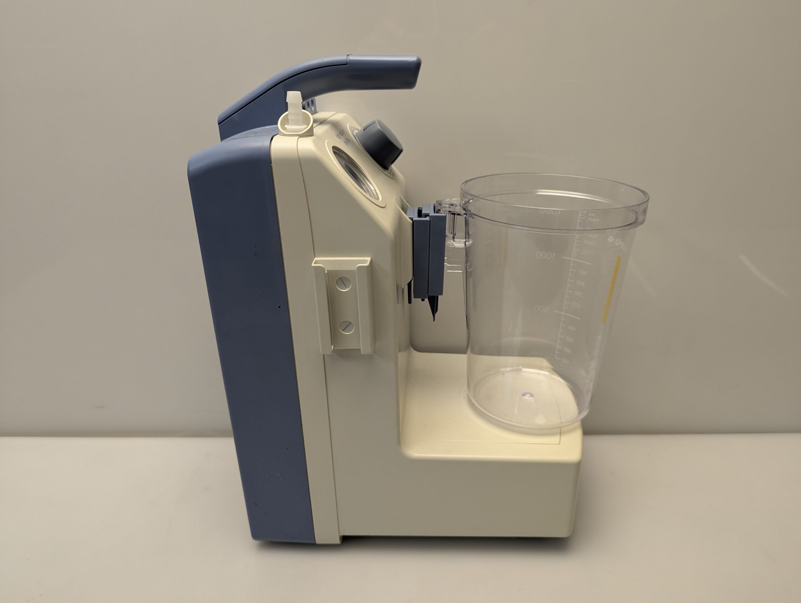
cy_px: 302
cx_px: 400
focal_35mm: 24
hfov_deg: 71.5
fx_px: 556
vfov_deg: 56.9
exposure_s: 1/100
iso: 66
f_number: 1.85
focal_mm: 6.81
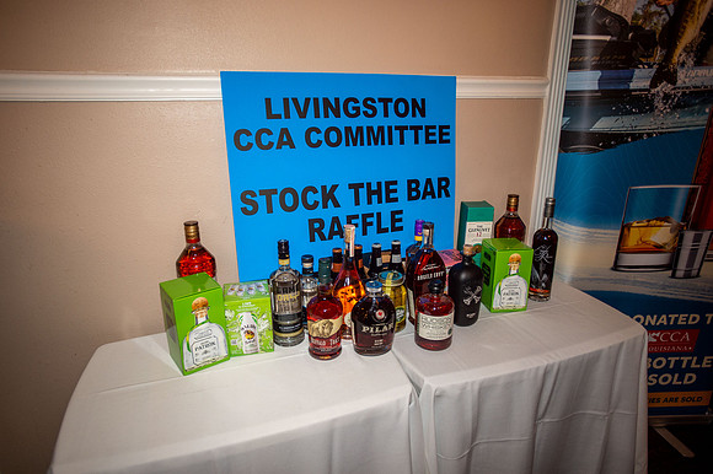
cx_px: 356
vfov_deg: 57.2
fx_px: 435
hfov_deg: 78.6
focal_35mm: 22
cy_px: 237
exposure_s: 1/60
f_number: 2.8
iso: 500
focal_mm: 22
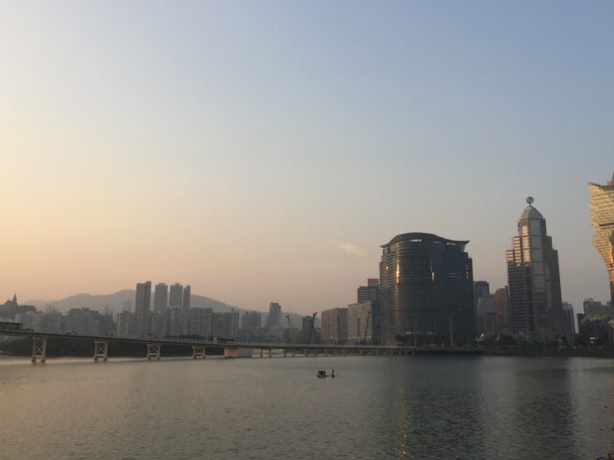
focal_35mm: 36
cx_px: 317
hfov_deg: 51.4
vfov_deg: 39.6
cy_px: 204
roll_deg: +0.6
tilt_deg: +12.9
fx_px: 638
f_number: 2.2
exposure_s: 1/898
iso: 32
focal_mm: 4.15
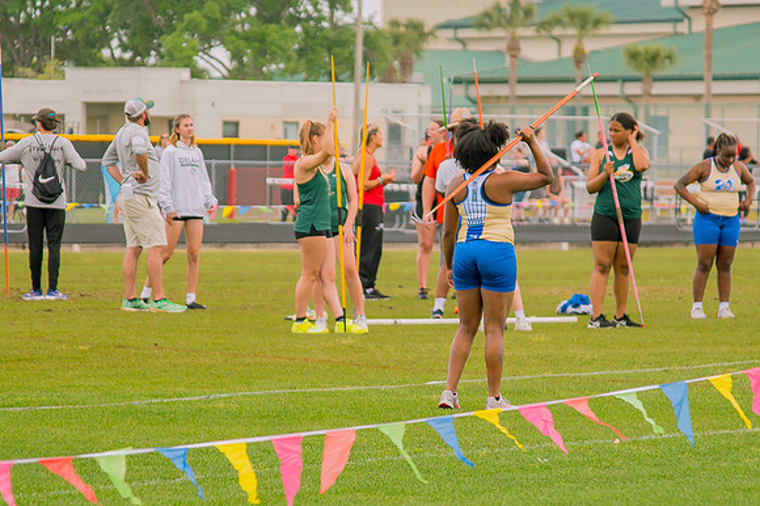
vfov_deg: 5.4
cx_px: 431
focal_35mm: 255
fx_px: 5374
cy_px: 267
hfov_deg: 8.1
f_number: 4
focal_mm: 120
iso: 200
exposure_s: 1/200
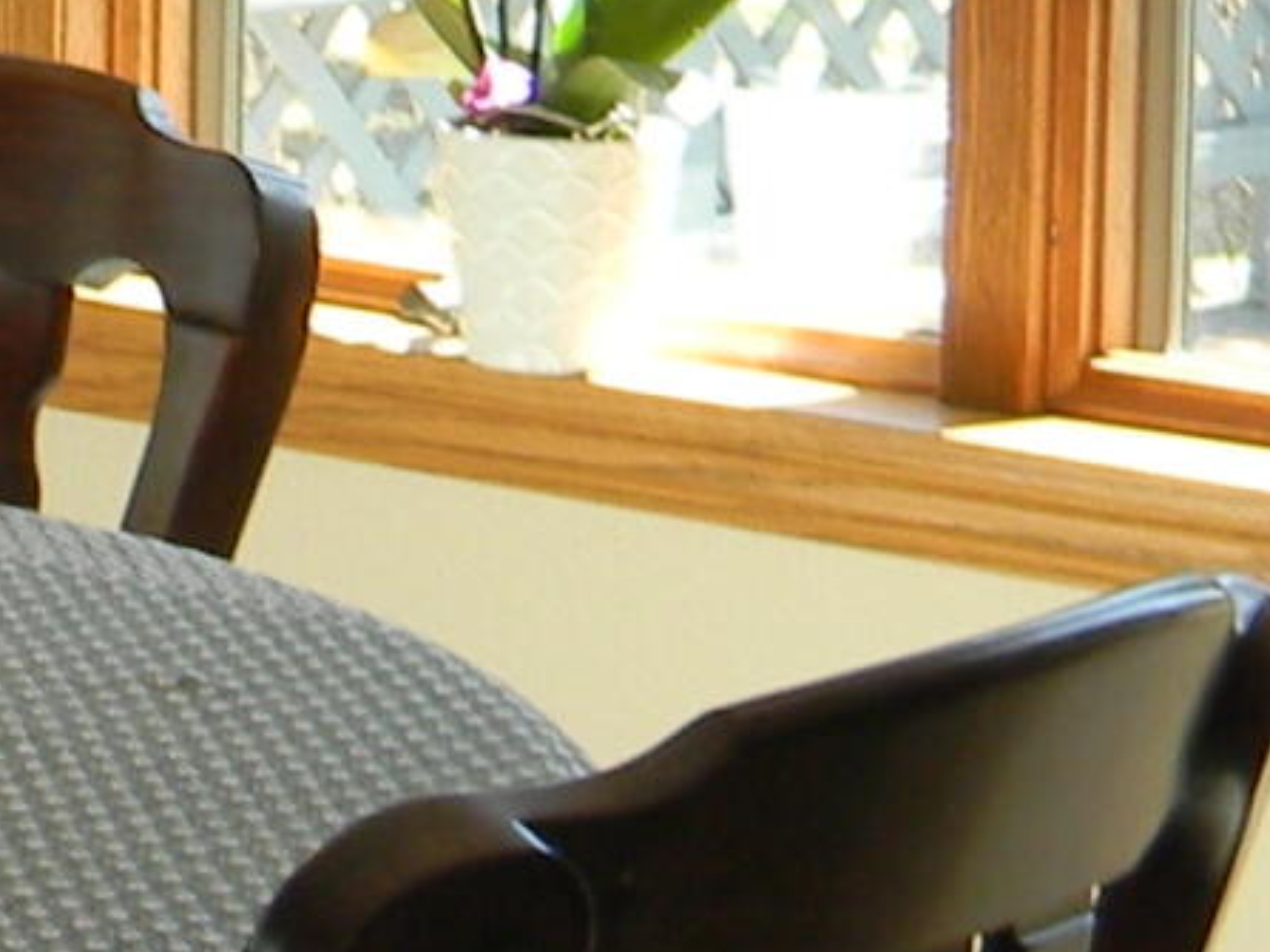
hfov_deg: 9.6
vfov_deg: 7.8
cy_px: -91
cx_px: -1466
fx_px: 6896
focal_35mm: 188
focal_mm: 5
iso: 80
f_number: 3.5
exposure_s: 1/38.6
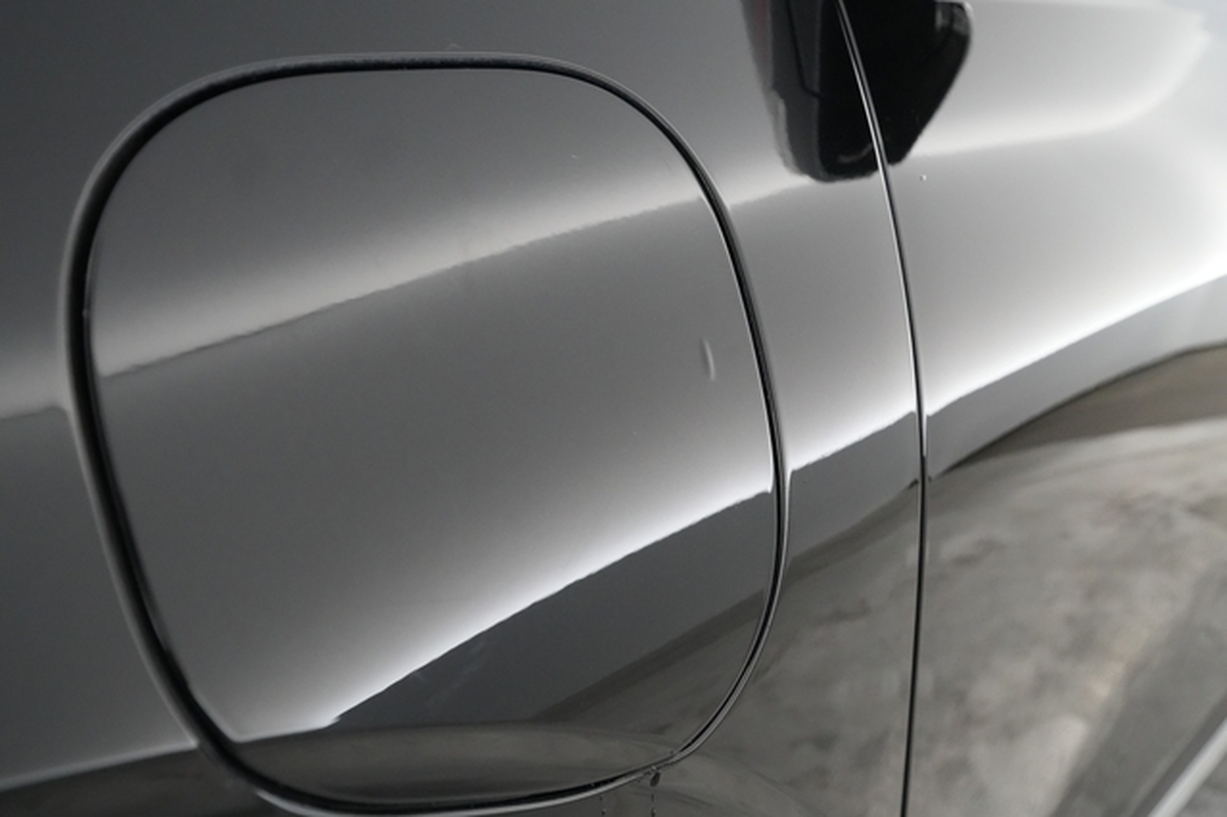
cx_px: 614
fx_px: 954
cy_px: 408
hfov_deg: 65.5
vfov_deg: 46.4
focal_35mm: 28
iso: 8000
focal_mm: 28
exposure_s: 1/100
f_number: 5.6
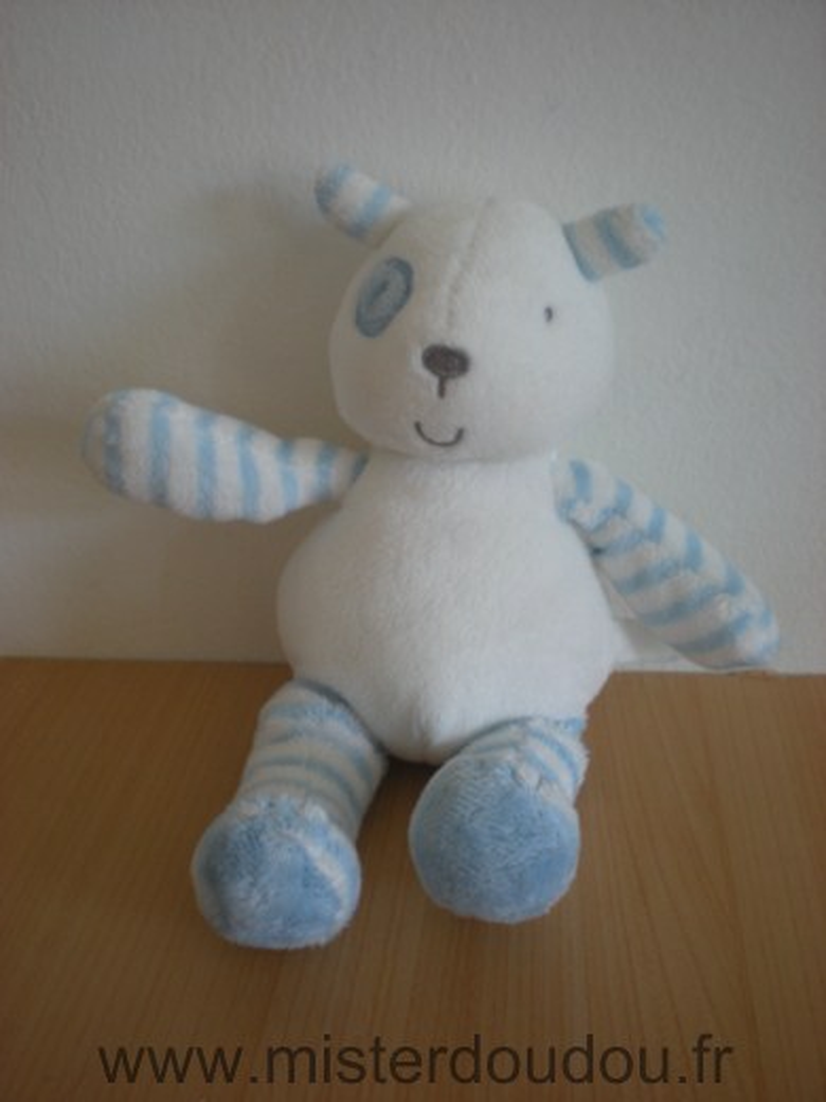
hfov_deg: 37.7
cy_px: 551
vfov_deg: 49.0
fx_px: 1209
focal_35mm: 38
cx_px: 413
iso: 64
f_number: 3.1
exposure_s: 1/9.8
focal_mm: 6.3
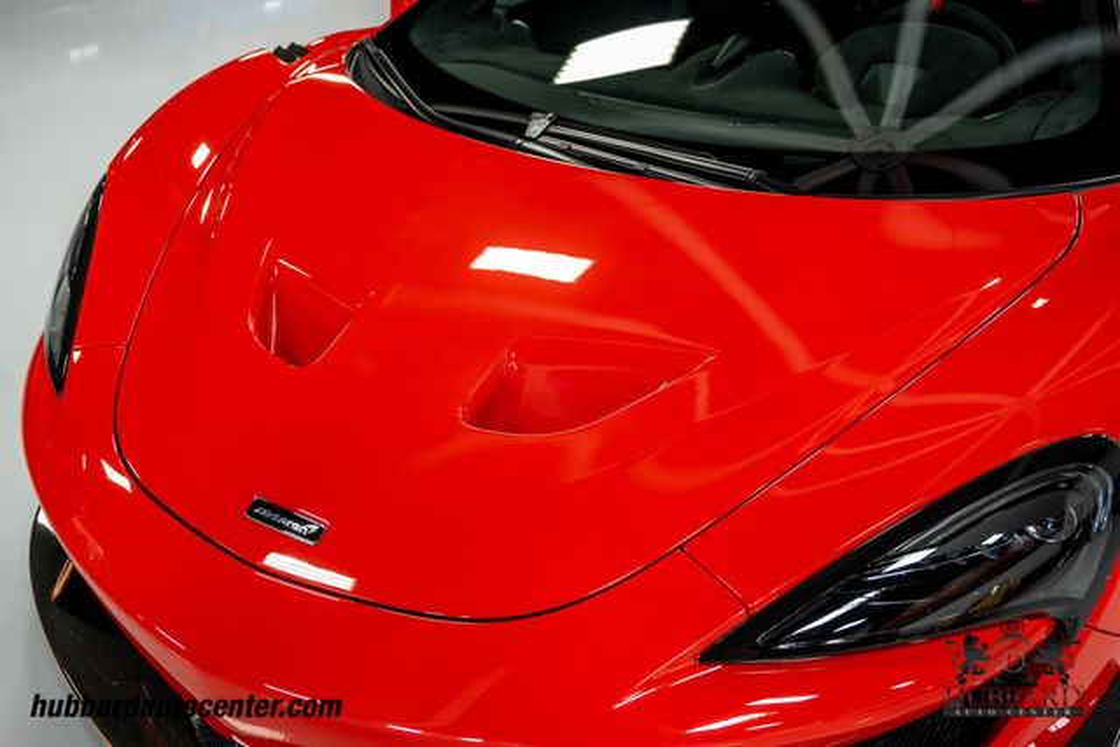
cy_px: 374
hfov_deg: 55.1
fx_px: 1074
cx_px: 560
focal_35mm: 34
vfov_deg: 38.4
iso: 800
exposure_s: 1/60
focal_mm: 34.5
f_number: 5
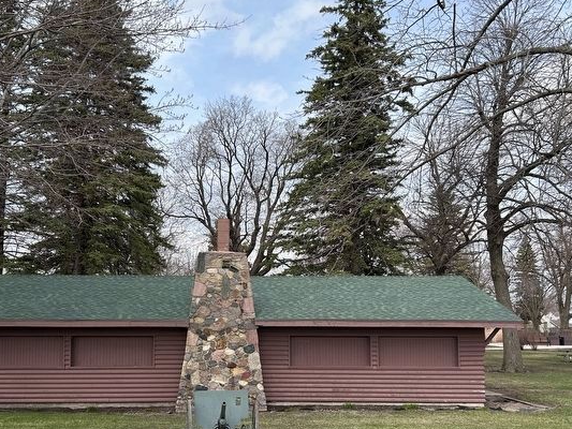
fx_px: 645
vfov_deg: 36.5
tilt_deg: +3.2
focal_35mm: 39
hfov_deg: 47.5
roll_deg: -0.2
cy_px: 283
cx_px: 220
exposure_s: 1/2252
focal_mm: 5.7
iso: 50
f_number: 1.5
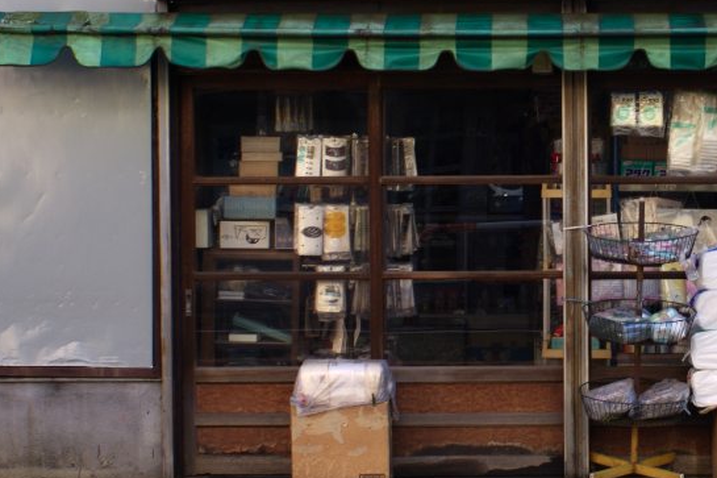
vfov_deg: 17.7
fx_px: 1533
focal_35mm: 77
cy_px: 208
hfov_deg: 25.8
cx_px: 587
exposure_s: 1/80
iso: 100
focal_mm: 28
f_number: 5.6
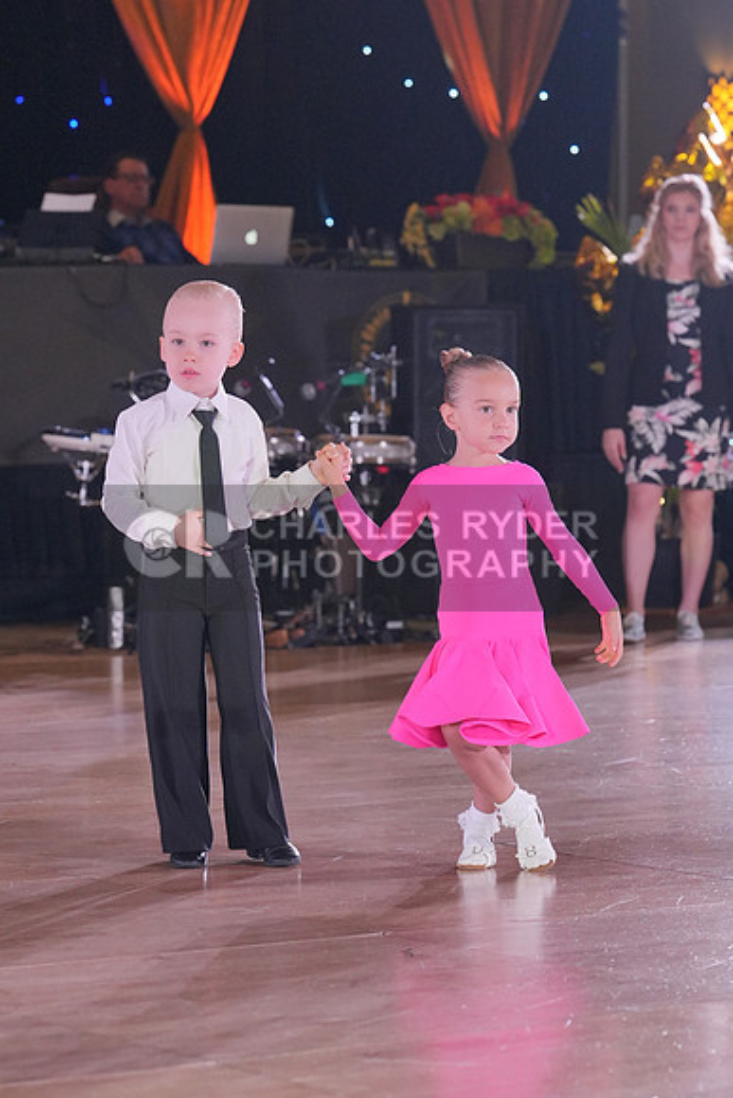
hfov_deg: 10.2
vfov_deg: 15.2
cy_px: 549
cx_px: 366
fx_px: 4120
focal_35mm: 135
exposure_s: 1/400
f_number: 4
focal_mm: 90
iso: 2000
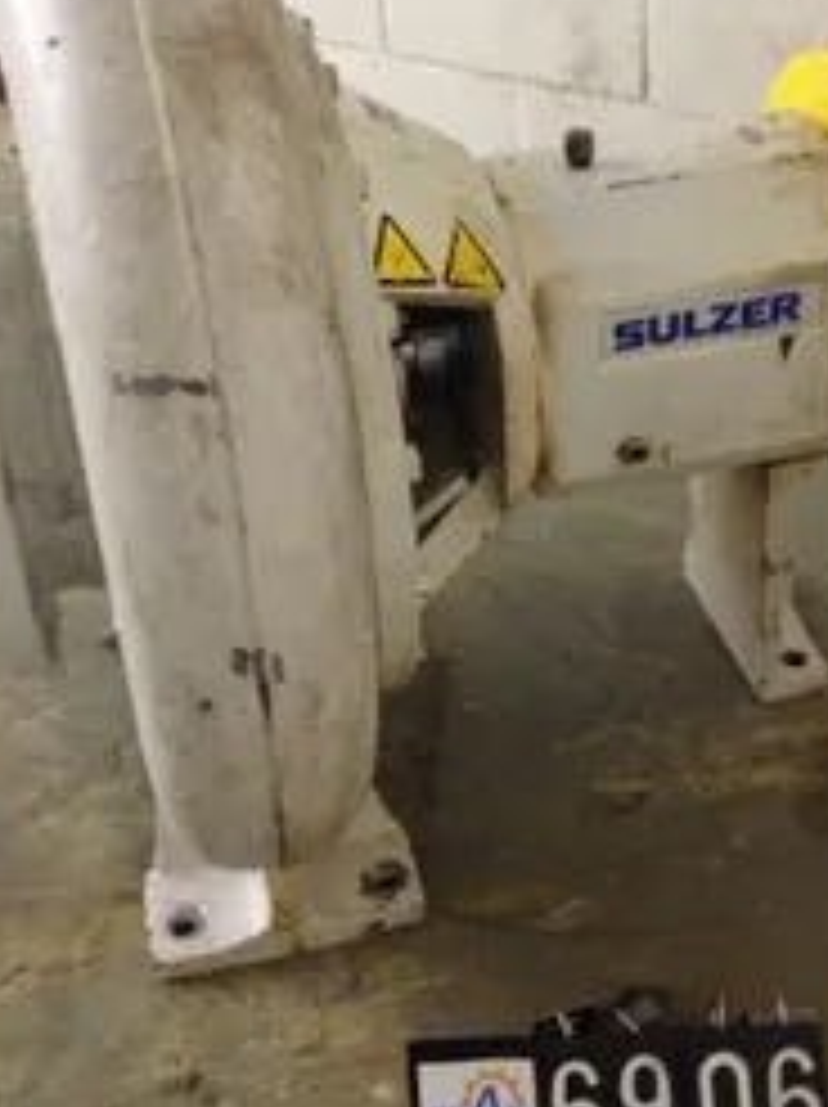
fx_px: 1821
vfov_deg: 33.5
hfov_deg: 25.6
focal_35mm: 57
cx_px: 418
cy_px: 360
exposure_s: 1/20
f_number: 2.4
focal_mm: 4.28
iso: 125
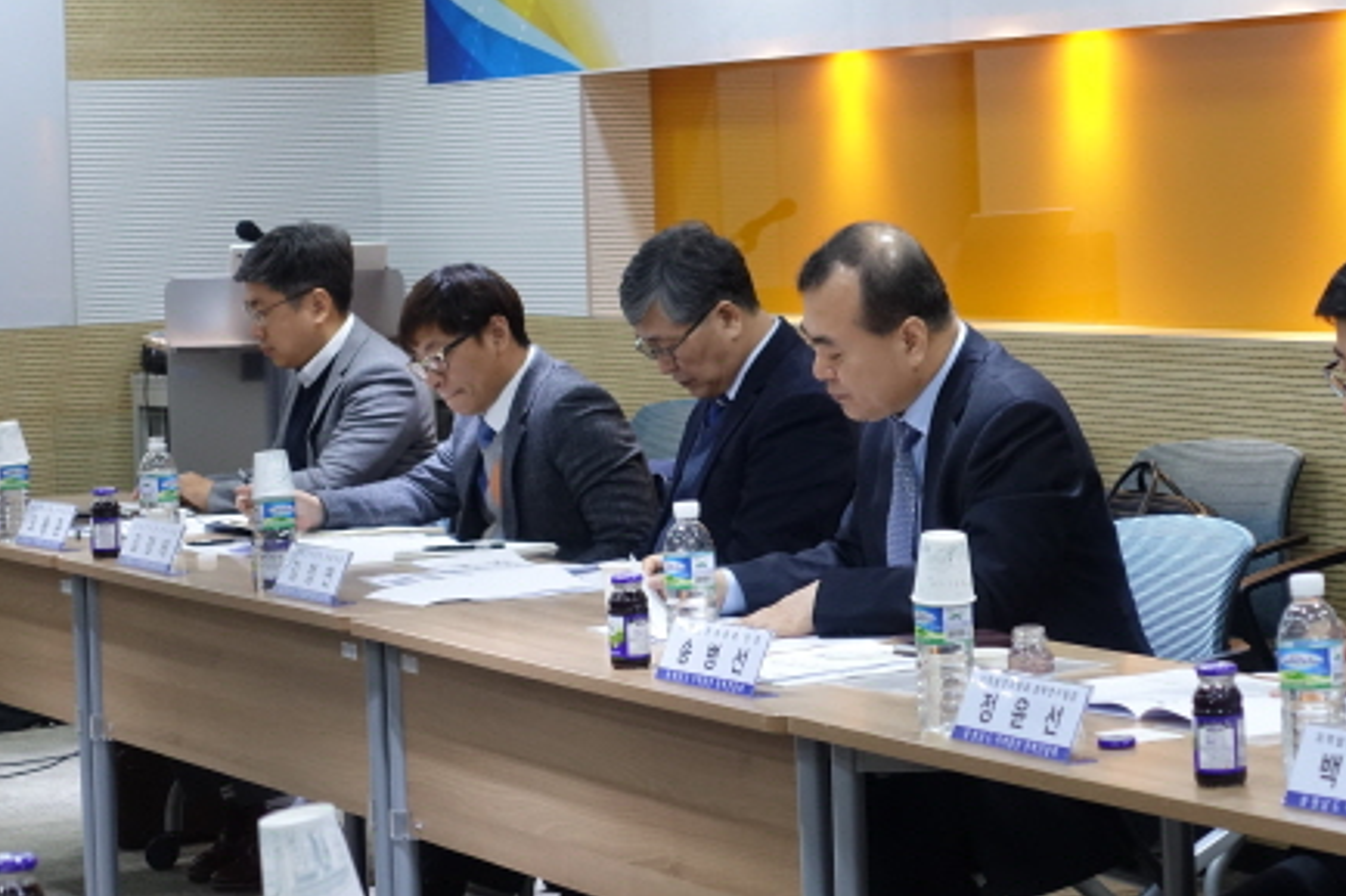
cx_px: 1008
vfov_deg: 12.1
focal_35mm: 113
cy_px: 214
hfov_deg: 18.0
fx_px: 4223
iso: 640
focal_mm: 25.7
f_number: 2.8
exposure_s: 1/80
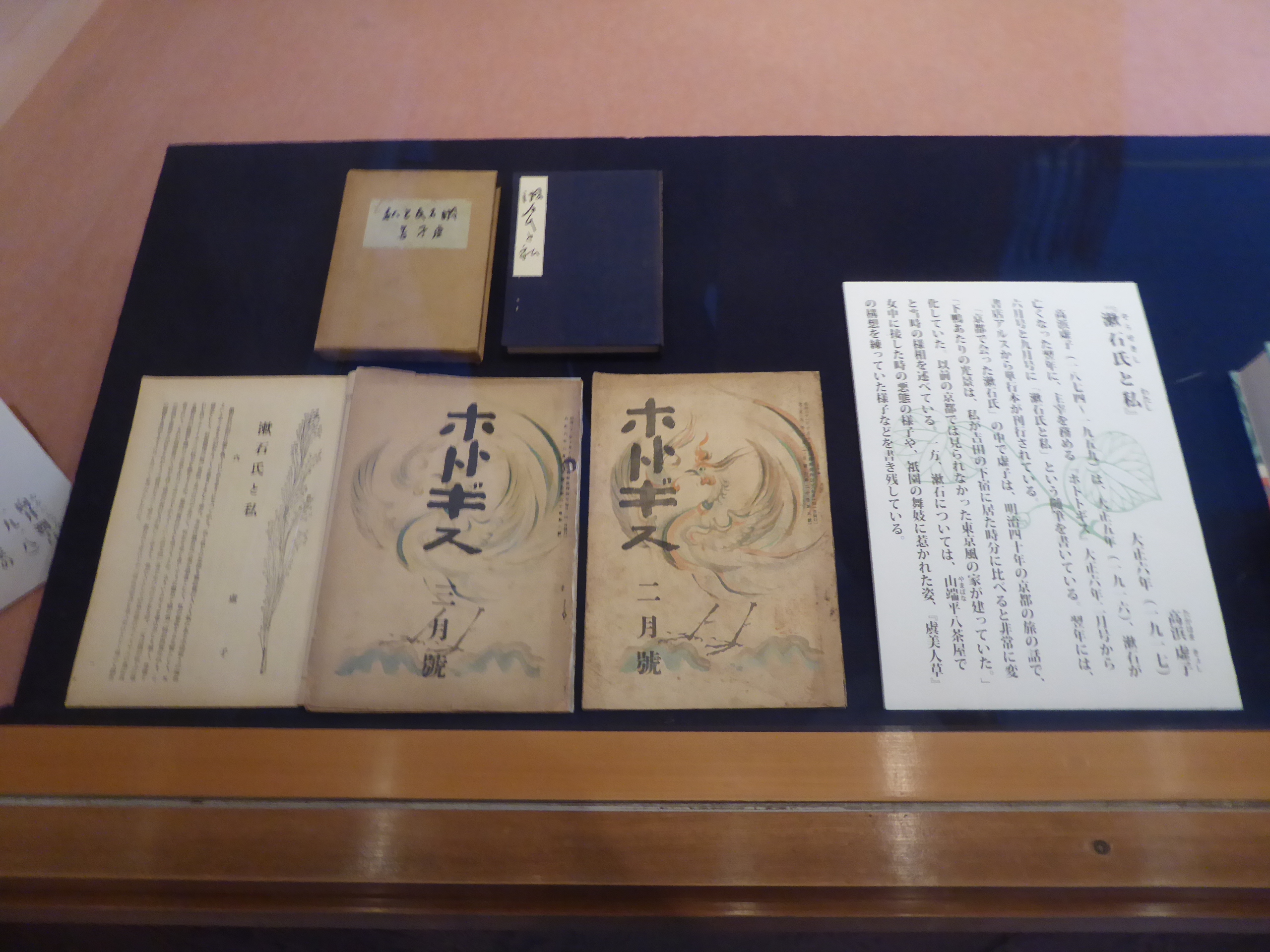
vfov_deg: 54.9
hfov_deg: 69.4
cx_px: 635
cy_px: 476
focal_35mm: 25
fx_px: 917
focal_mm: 4.3
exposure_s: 1/13
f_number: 3.3
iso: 400
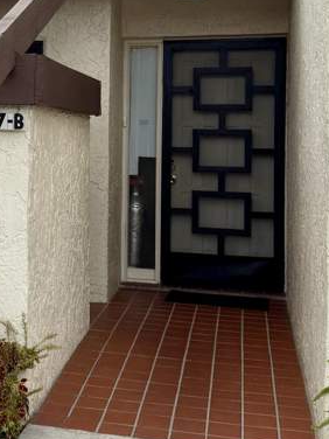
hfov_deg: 20.4
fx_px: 862
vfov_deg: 28.2
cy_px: 123
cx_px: -50
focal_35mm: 68
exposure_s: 1/4167
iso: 80
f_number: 1.78
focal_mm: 6.76
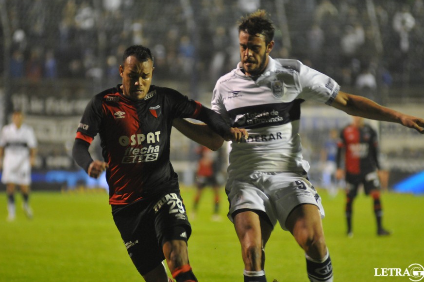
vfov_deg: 4.4
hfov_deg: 6.7
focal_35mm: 309
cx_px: 211
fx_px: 3639
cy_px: 139
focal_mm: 200
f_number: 2.8
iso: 2000
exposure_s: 1/250
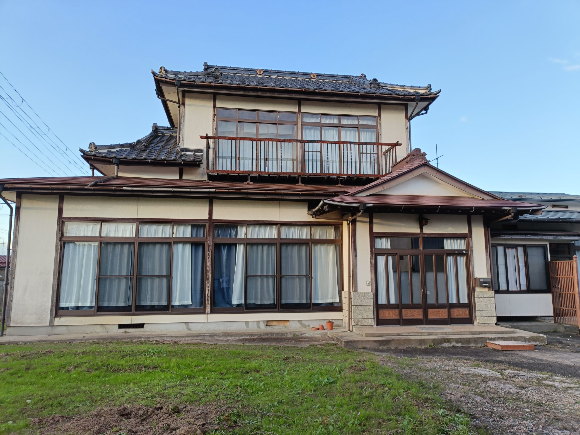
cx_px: 290
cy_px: 218
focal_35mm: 25
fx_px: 419
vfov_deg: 54.9
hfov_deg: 69.4
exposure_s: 1/125
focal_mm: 4.7
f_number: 1.7
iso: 50
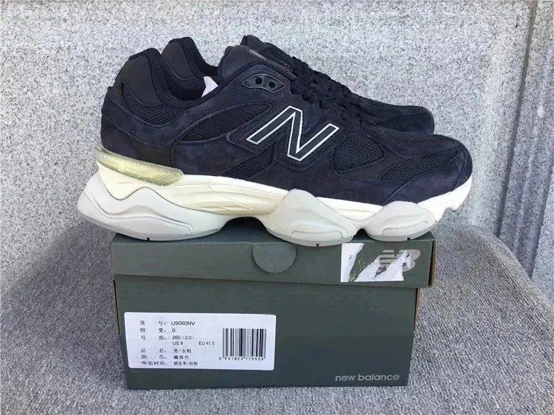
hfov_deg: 58.4
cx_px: 277
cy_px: 208
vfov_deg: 45.4
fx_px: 496
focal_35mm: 31
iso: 25
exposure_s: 1/111
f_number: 2.4
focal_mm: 3.3
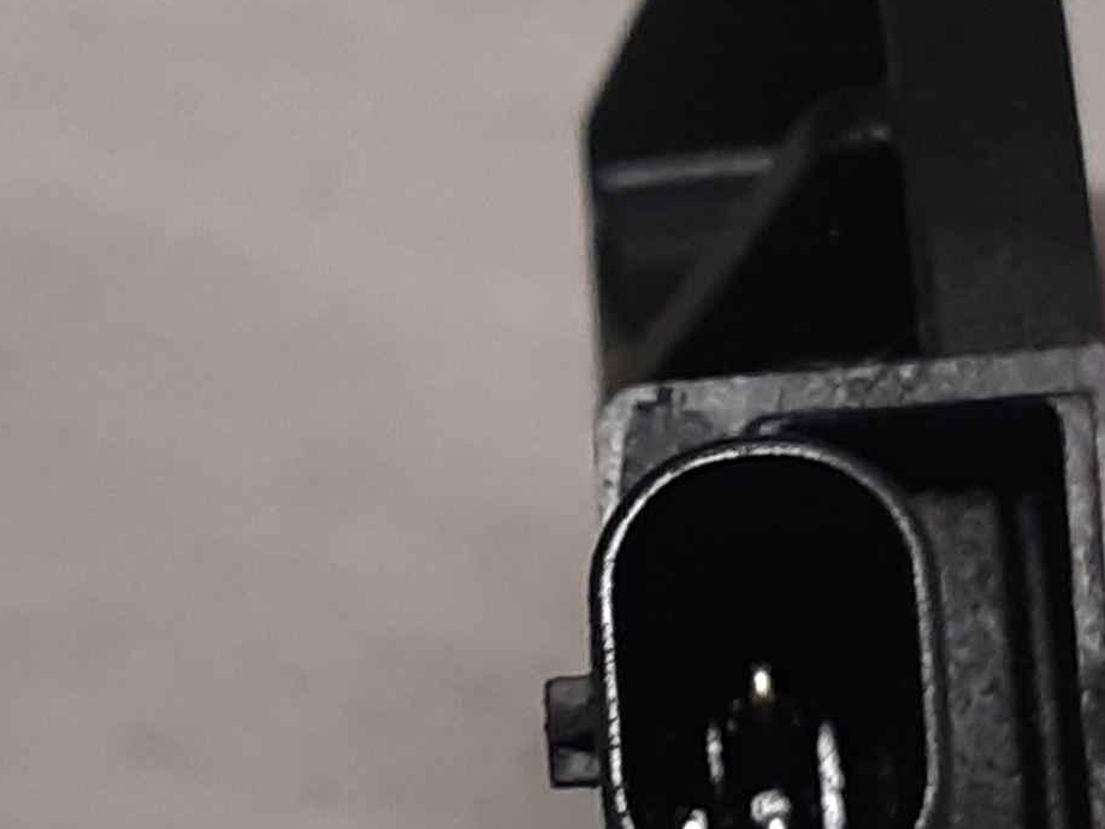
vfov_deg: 24.8
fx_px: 1852
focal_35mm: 58
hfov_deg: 33.2
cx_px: 502
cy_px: 679
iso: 80
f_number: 1.7
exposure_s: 1/50
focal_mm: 3.93
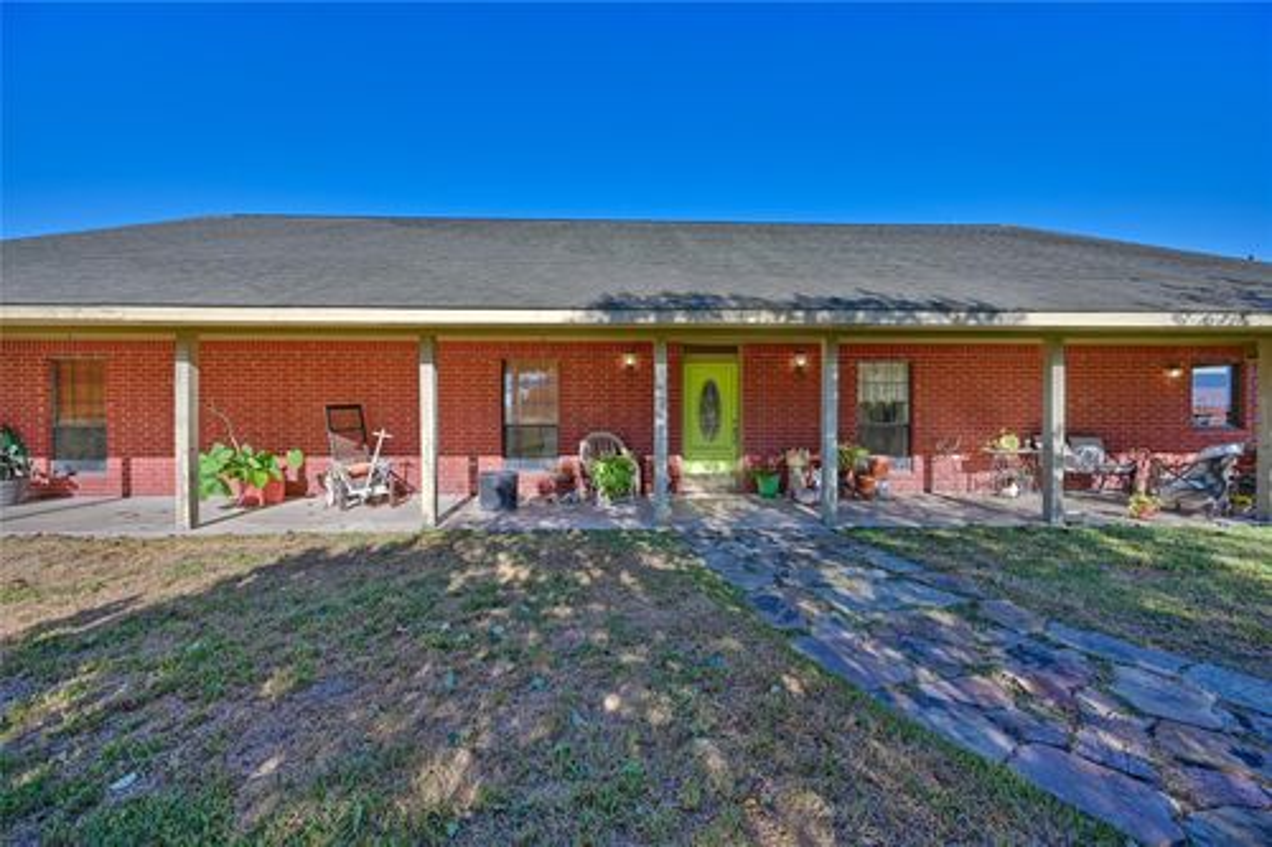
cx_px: 636
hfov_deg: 104.3
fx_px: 494
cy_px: 424
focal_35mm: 14
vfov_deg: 81.2
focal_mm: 14
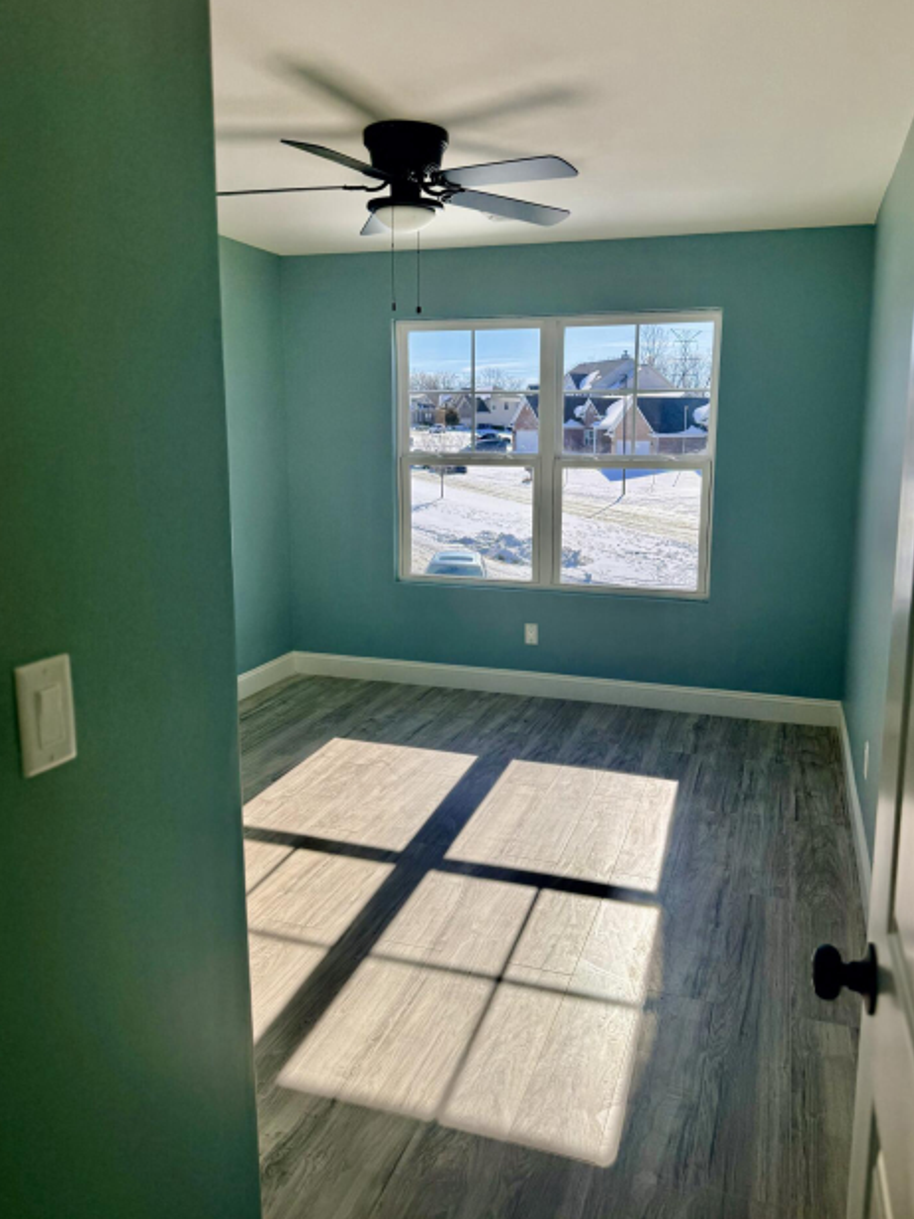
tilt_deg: -9.5
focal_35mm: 26
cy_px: 587
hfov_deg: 53.0
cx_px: 487
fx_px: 915
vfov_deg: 67.3
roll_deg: -0.7
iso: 80
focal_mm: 6.76
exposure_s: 1/4673
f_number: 1.78
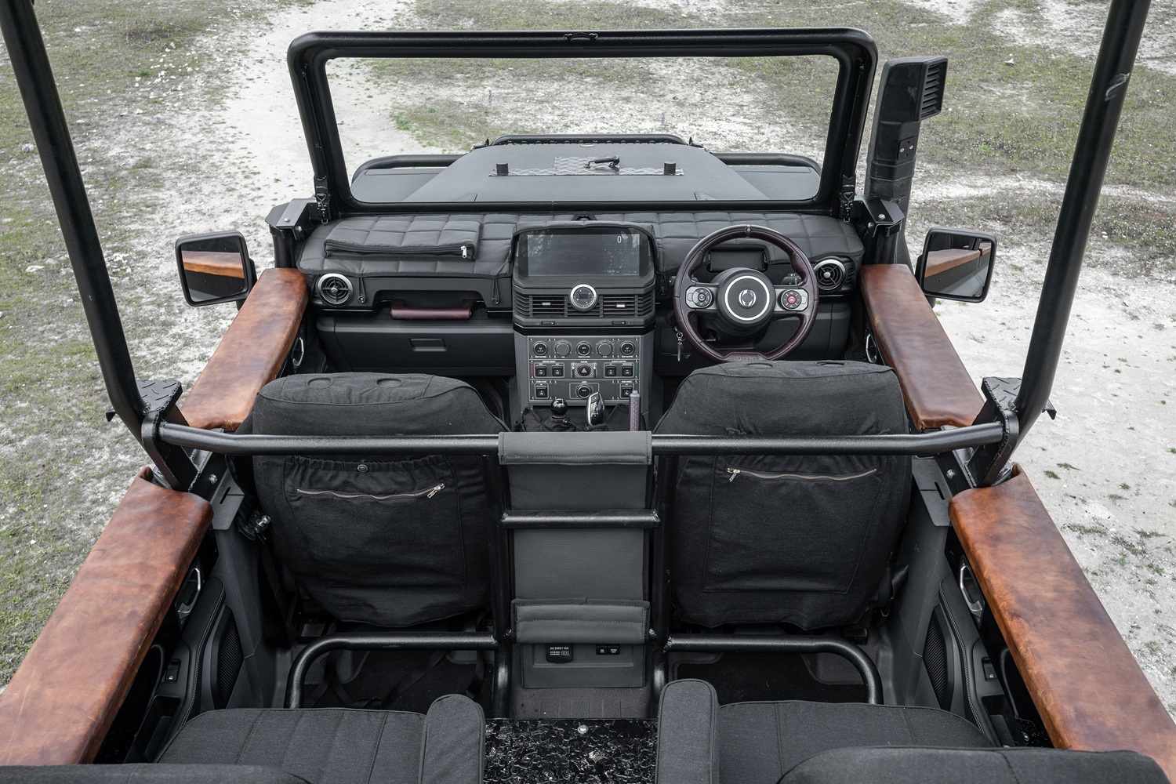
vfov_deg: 38.9
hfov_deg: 55.8
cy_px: 392
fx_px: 1111
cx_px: 588
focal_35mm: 34
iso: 100
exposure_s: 1/60
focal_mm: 34
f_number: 8
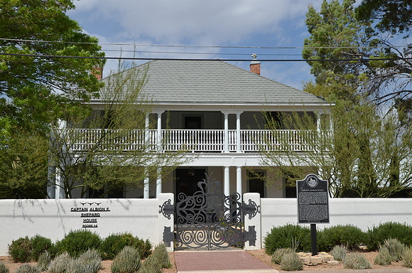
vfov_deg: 27.9
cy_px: 136
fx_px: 548
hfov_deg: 41.2
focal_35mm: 48
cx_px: 206
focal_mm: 32
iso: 180
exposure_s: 1/250
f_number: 8
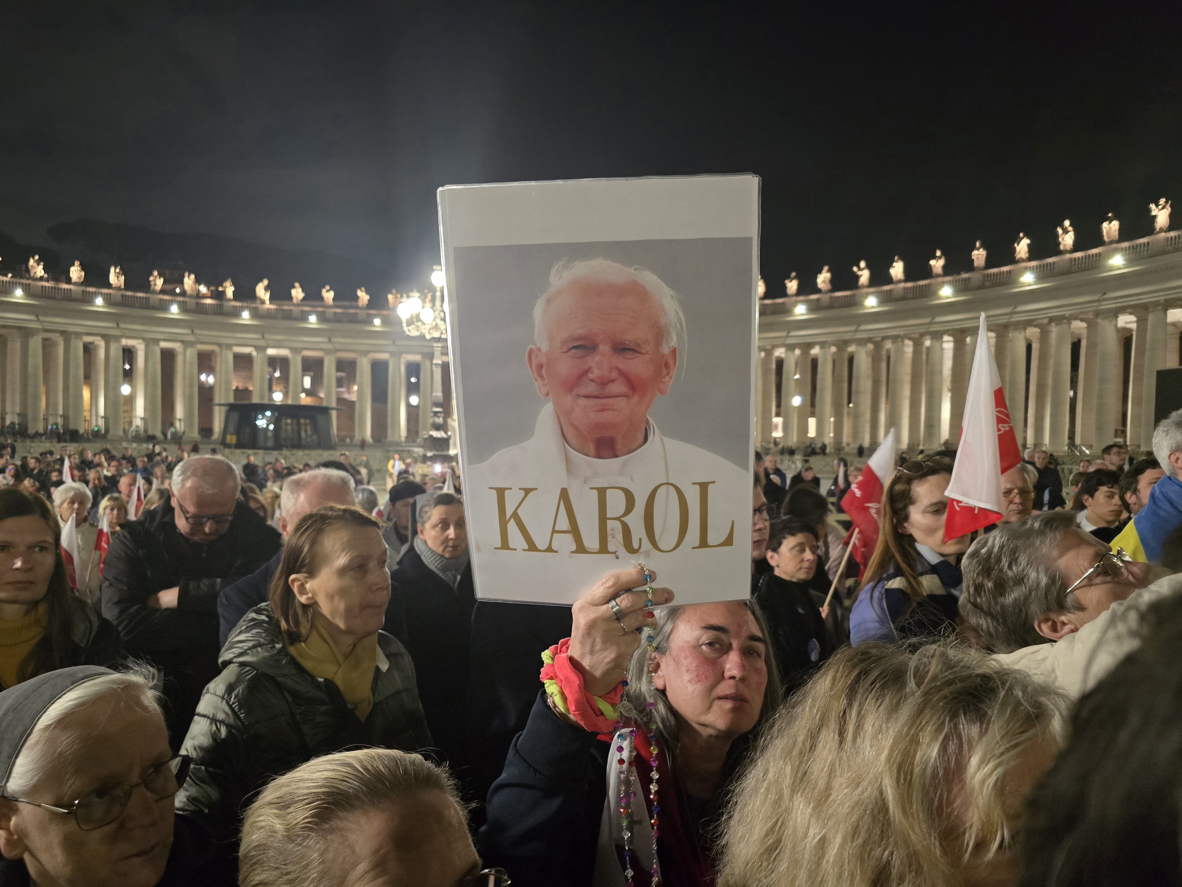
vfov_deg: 58.9
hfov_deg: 73.9
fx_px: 785
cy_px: 444
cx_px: 591
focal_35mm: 23
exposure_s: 1/40
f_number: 1.7
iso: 1600
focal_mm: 6.3
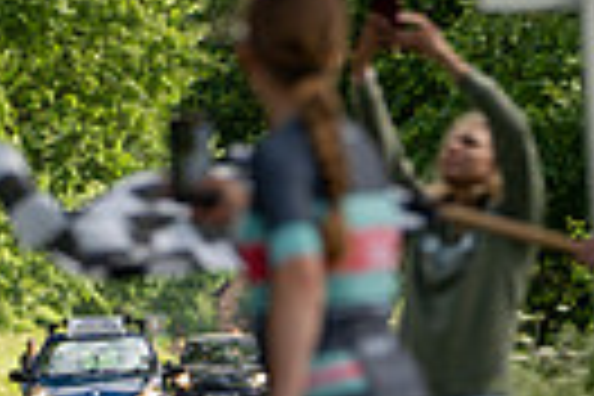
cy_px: 295
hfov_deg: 3.0
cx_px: -328
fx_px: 11269
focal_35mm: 683
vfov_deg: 2.0
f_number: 4
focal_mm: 155
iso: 250
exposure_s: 1/1000
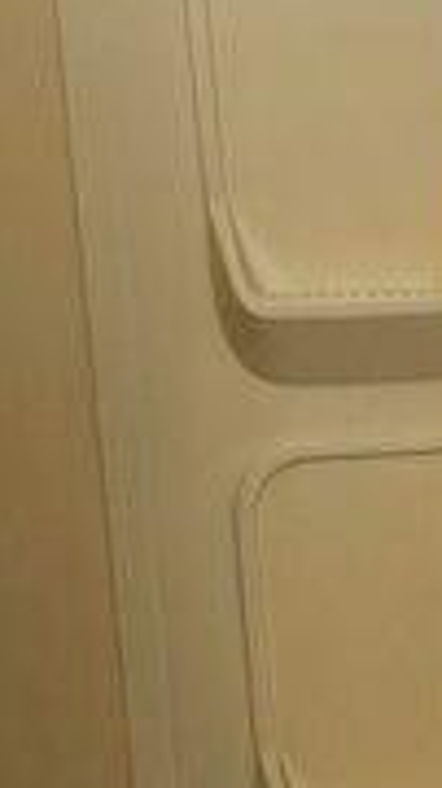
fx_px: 1941
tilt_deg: -8.1
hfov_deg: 11.8
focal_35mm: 93
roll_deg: +2.6
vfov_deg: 22.9
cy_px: 508
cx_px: 836
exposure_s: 1/120
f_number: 1.78
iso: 200
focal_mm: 6.76
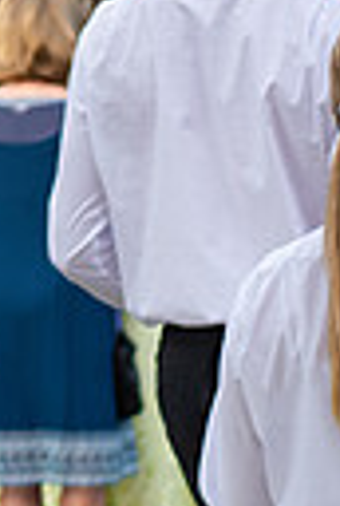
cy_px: 514
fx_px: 4072
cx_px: 277
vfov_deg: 7.1
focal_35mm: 289
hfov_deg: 4.8
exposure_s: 1/400
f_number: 2.8
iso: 200
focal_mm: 55
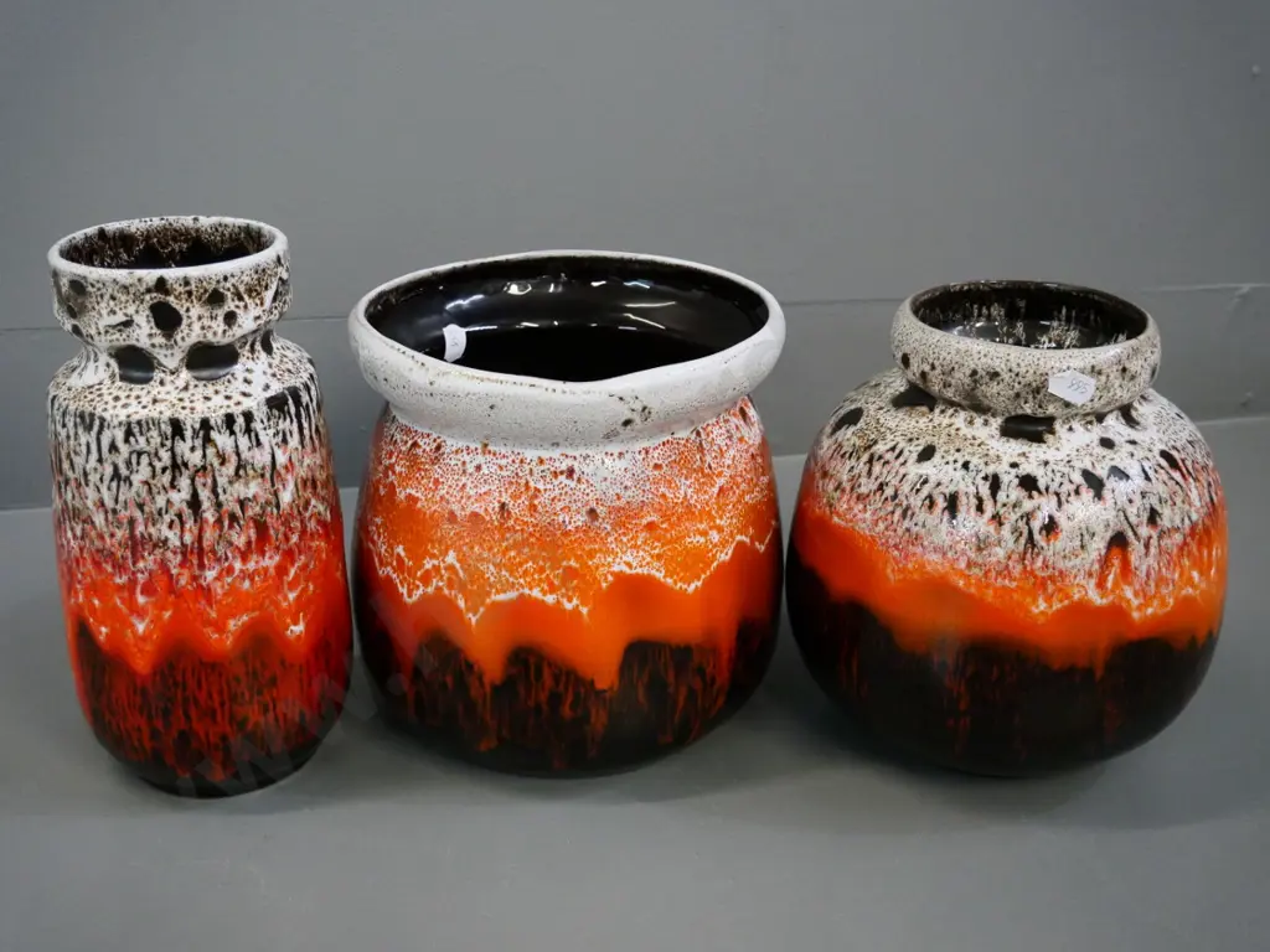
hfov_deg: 46.8
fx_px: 1468
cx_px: 635
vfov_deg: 36.0
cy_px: 476
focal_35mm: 40
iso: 3200
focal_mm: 20
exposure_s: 1/160
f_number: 5
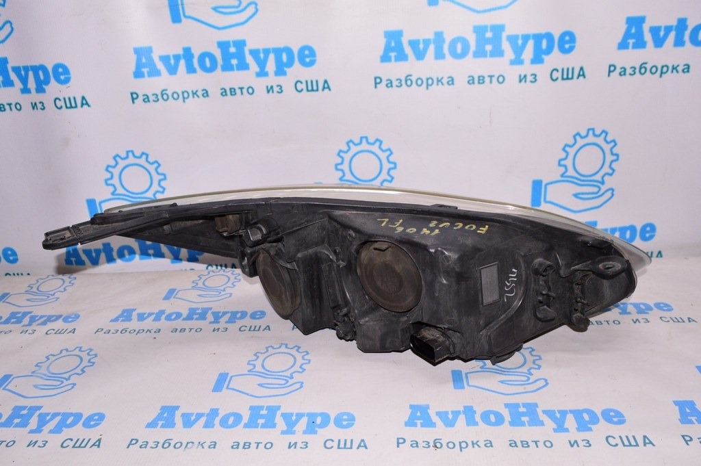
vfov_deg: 43.5
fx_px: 584
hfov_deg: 62.0
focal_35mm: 30
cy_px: 233
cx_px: 350
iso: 1600
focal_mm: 20
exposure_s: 1/200
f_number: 8
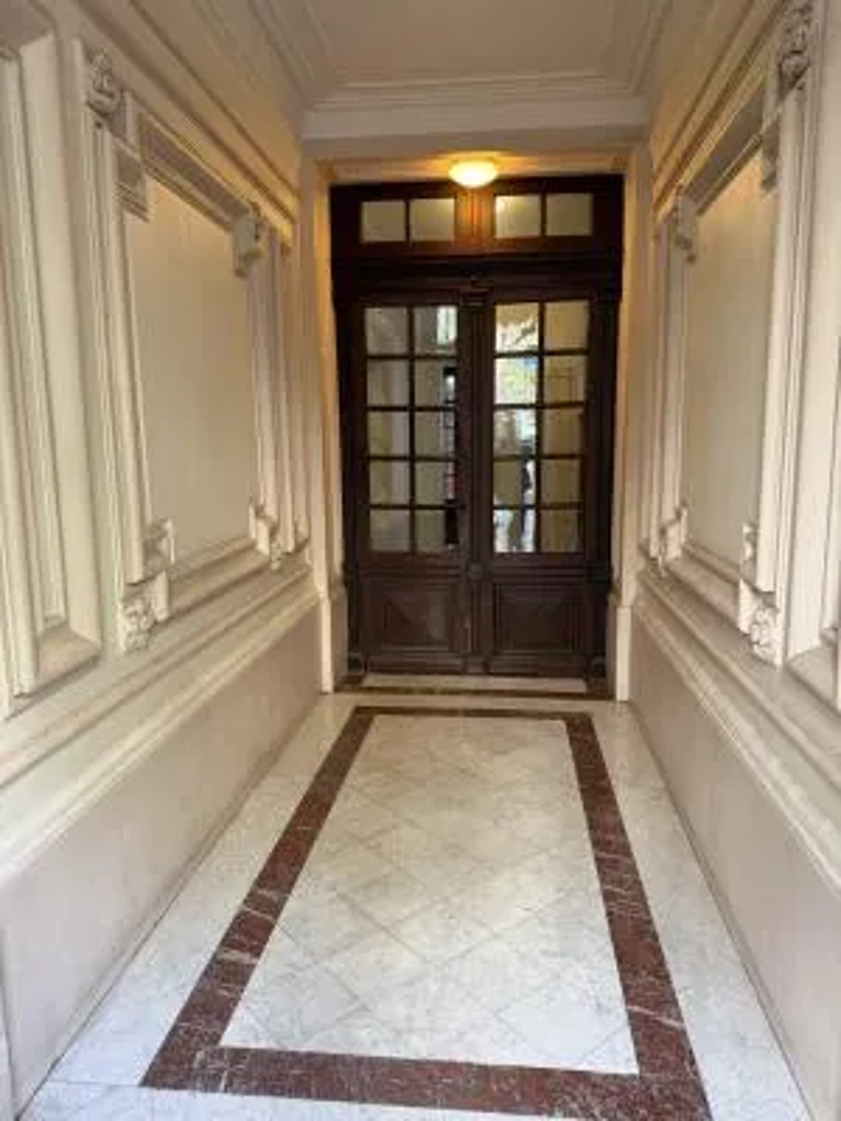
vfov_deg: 71.6
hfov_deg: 56.8
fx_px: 777
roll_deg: +0.0
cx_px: 420
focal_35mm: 24
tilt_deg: -9.2
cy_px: 560
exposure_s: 1/60
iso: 250
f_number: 1.78
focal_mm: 6.76
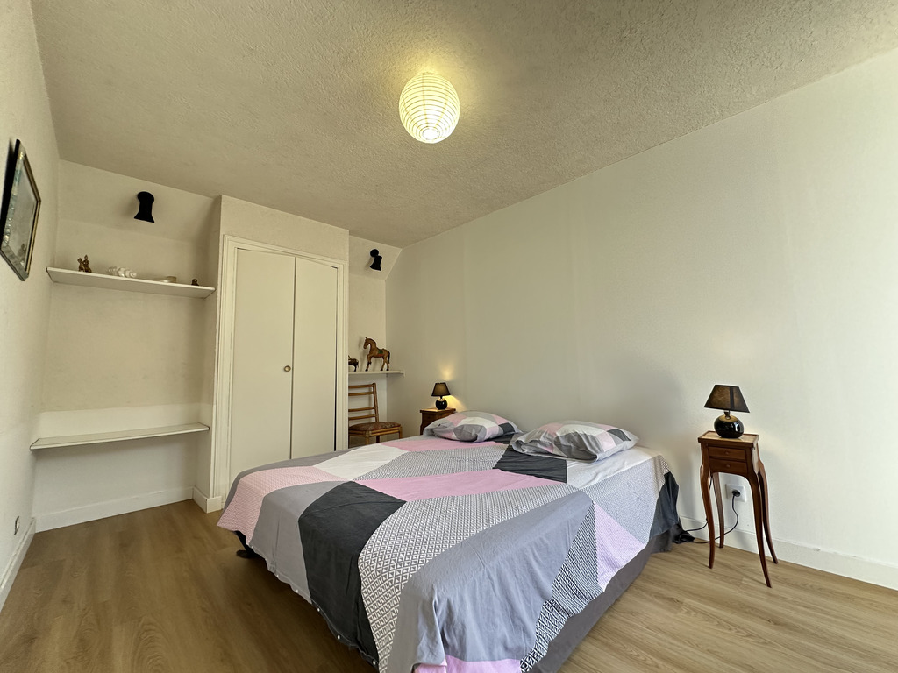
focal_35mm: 14
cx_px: 449
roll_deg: +1.2
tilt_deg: +6.0
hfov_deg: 102.1
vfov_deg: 85.7
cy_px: 336
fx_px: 363
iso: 200
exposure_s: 1/99
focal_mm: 2.22
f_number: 2.2
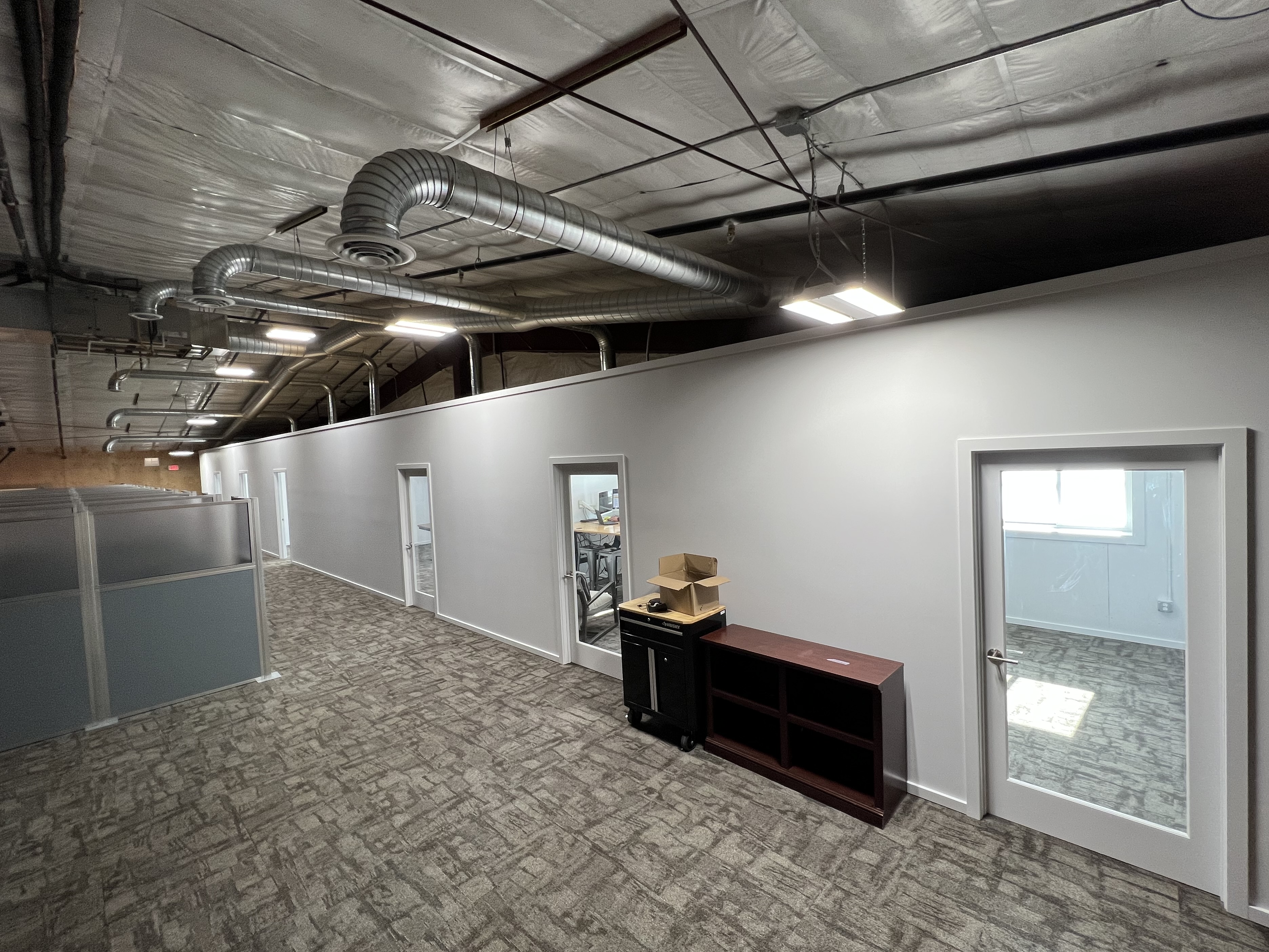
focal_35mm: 14
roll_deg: +2.4
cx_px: 629
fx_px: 513
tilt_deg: -1.9
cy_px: 469
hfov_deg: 102.1
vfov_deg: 85.7
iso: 100
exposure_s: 1/99
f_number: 1.8
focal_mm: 1.57
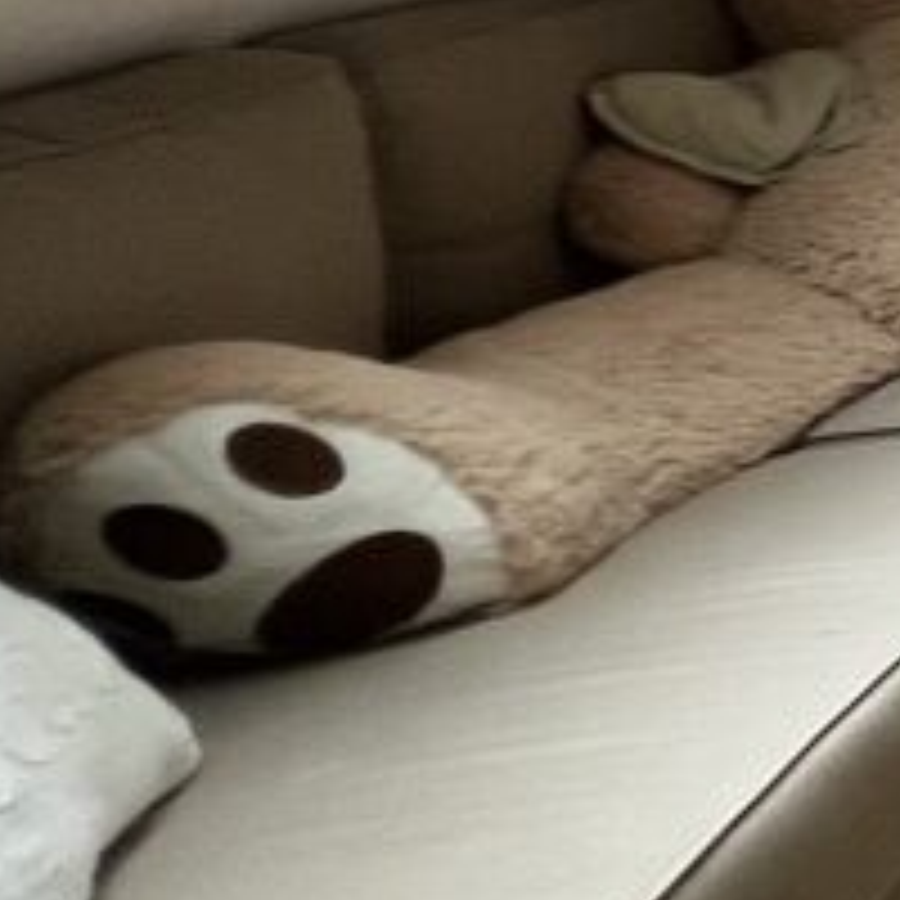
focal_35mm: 69
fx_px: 2030
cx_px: 2650
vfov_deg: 24.2
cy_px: 68
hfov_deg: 11.8
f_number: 1.8
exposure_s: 1/100
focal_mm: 1.57
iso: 200
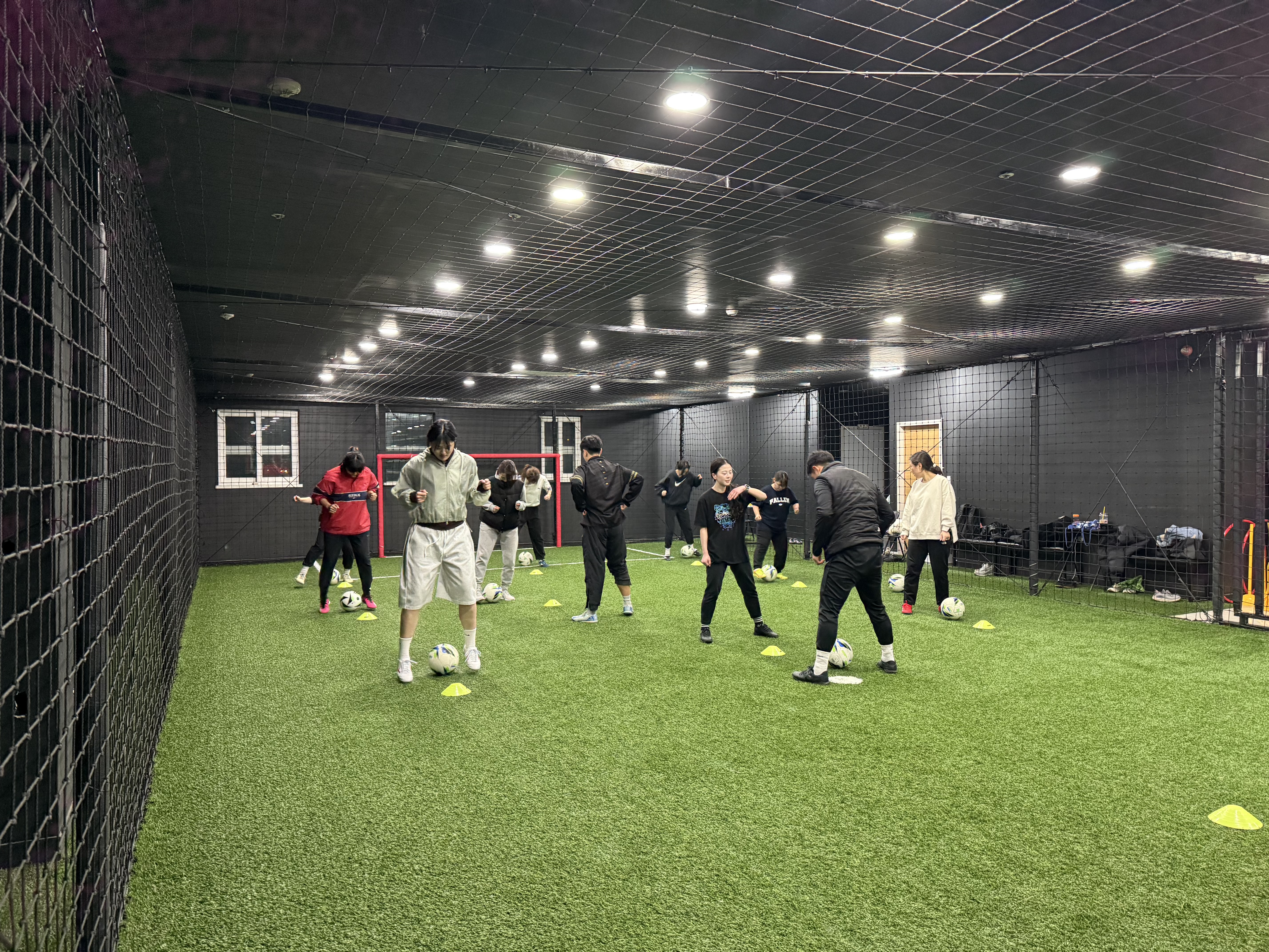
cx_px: 634
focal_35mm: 24
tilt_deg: -1.5
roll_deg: +0.3
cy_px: 476
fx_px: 880
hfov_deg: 71.6
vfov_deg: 56.8
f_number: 1.78
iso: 640
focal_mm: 6.76
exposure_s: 1/60
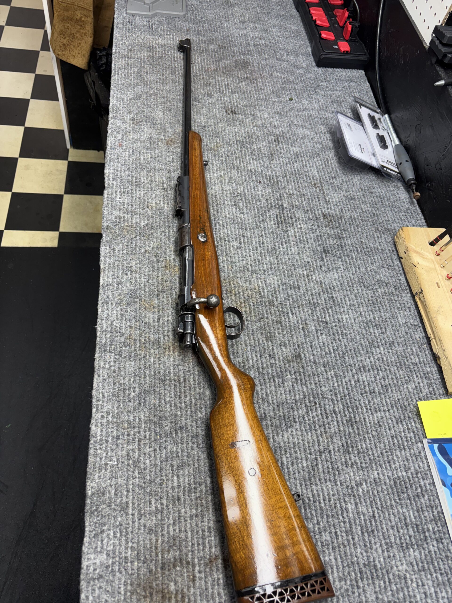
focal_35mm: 26
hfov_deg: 53.1
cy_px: 302
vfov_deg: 67.3
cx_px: 226
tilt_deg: -55.7
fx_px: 453
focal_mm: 5.96
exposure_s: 1/120
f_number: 1.6
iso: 64
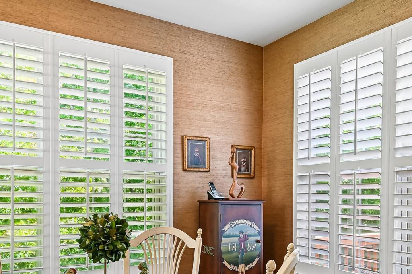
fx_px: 366
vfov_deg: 39.5
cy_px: 216
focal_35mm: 32
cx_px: 224
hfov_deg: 58.7
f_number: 8
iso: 100
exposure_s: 1/5
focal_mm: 16
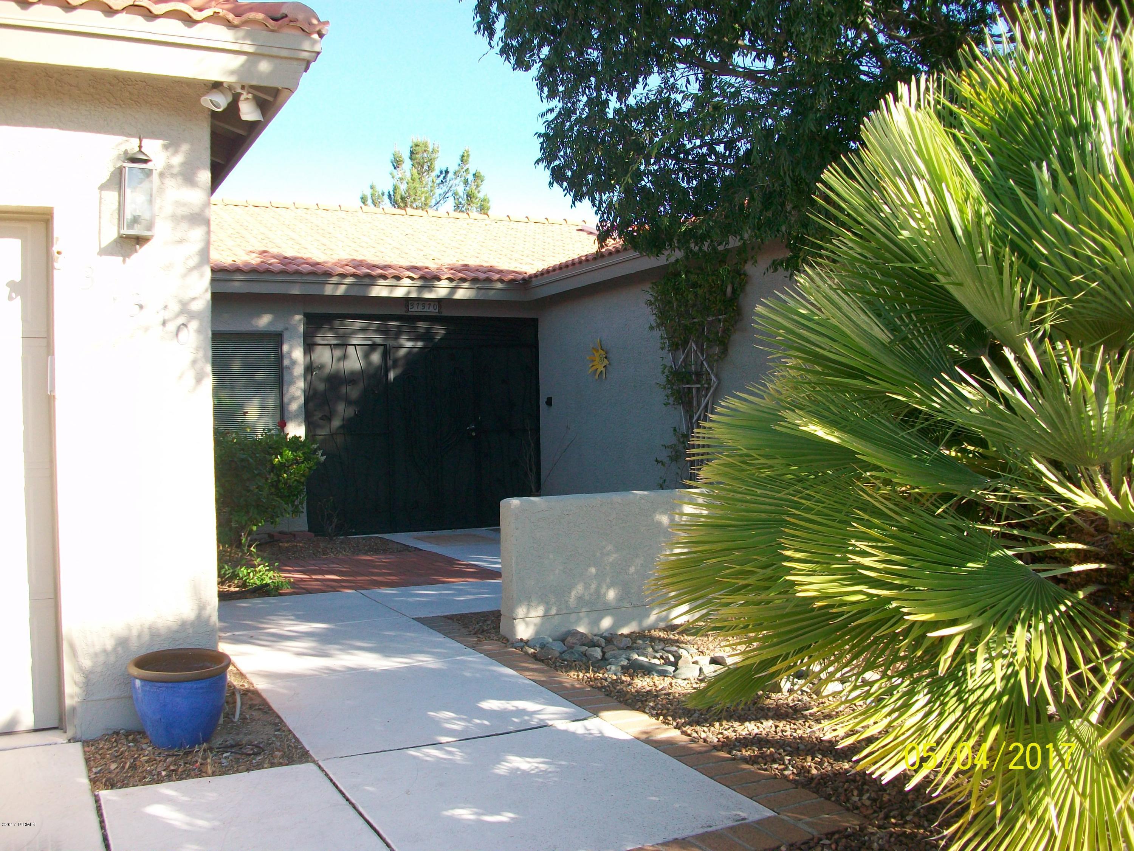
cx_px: 567
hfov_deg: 56.8
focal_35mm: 32
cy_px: 426
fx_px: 1048
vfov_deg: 44.2
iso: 64
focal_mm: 5.7
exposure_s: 1/250
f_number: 2.8
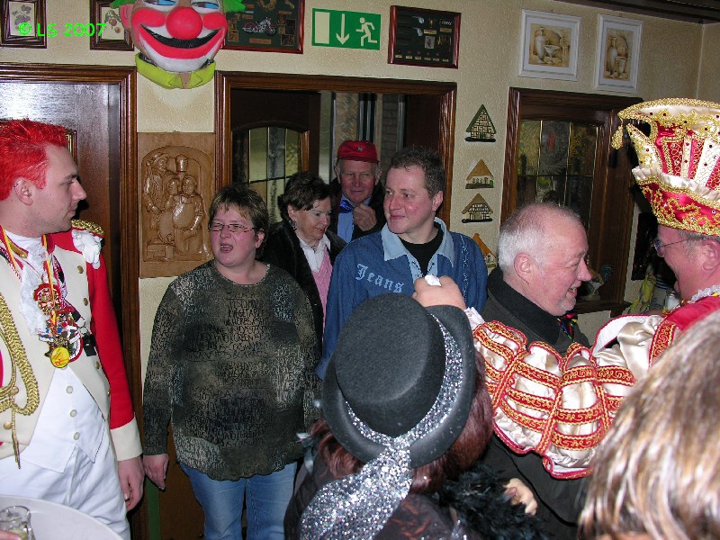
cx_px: 360
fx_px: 728
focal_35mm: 35
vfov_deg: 40.7
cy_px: 270
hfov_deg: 52.6
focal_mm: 8.9
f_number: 2.8
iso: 50
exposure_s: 1/60.1
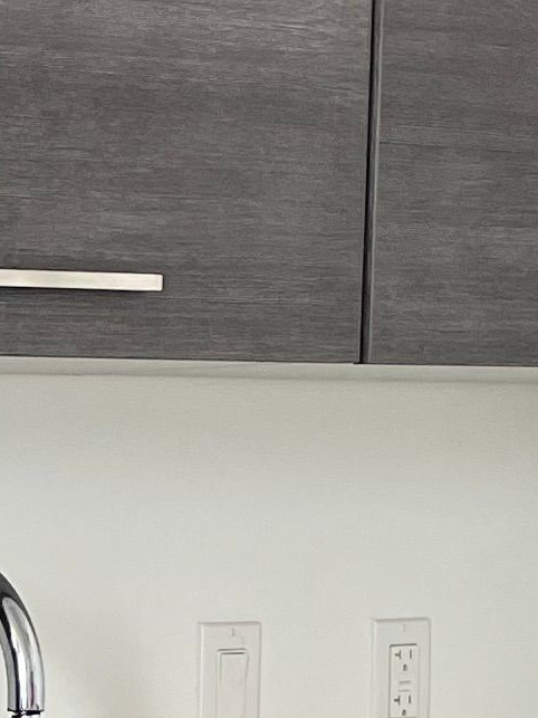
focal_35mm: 163
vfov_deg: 11.7
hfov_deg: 8.9
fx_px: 3379
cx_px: -237
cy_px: 983
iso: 125
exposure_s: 1/115
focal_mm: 4.2
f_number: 1.6
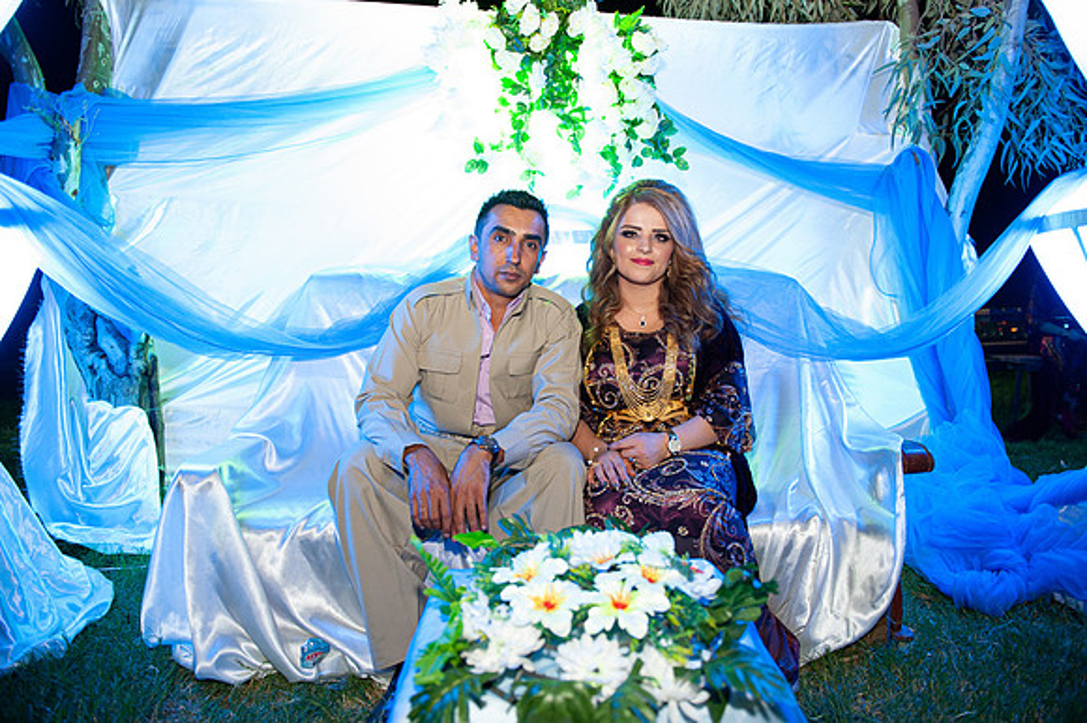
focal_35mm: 24
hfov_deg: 73.8
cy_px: 362
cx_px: 544
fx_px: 724
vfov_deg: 53.1
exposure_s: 1/30
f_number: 2.8
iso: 1600
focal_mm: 24
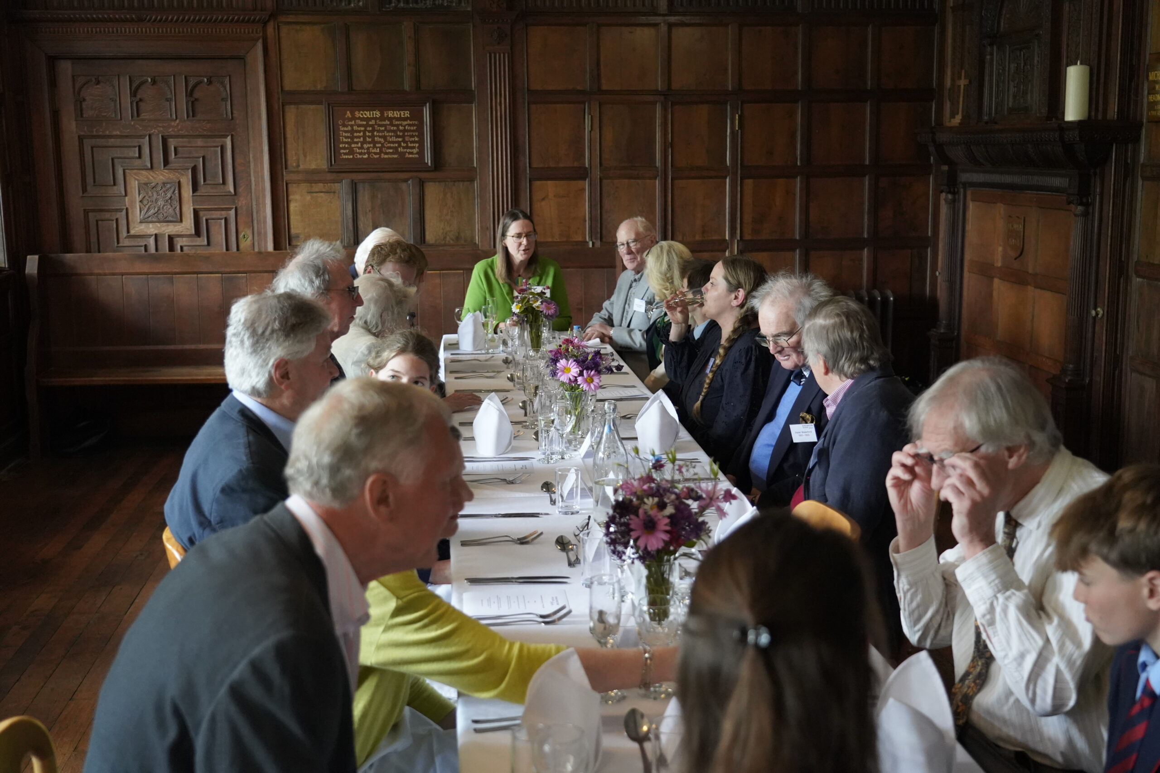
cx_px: 580
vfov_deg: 32.6
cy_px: 386
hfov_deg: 47.4
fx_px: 1321
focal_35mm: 41
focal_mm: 41
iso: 6400
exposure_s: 1/160
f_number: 4
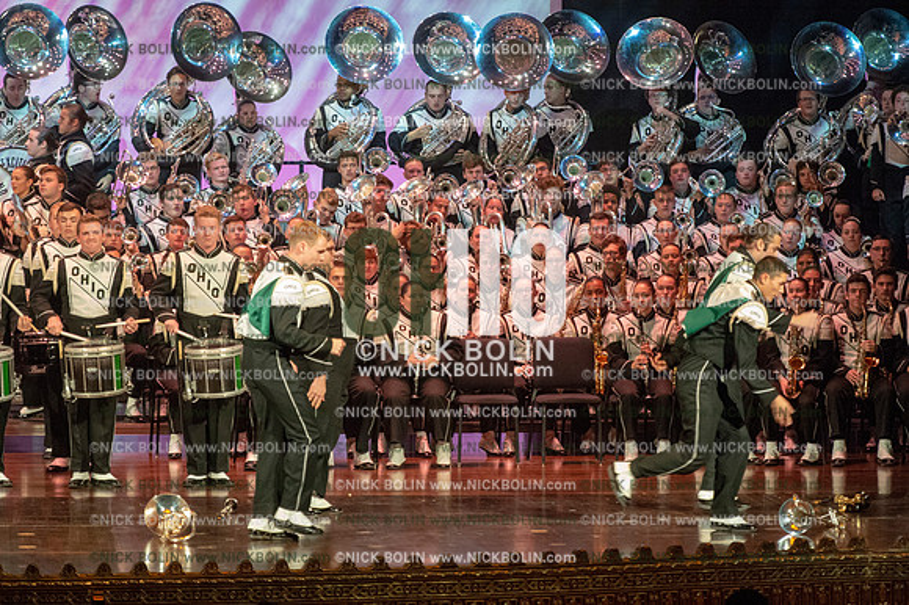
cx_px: 454
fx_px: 4921
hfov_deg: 10.6
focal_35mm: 195
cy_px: 302
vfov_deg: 7.0
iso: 8000
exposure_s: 1/200
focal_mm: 195
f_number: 5.6
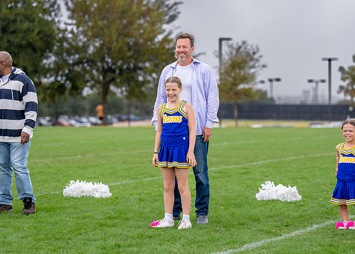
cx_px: 190
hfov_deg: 14.4
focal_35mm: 140
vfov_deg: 10.3
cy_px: 112
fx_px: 1408
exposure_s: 1/1600
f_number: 2.8
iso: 500
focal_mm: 117
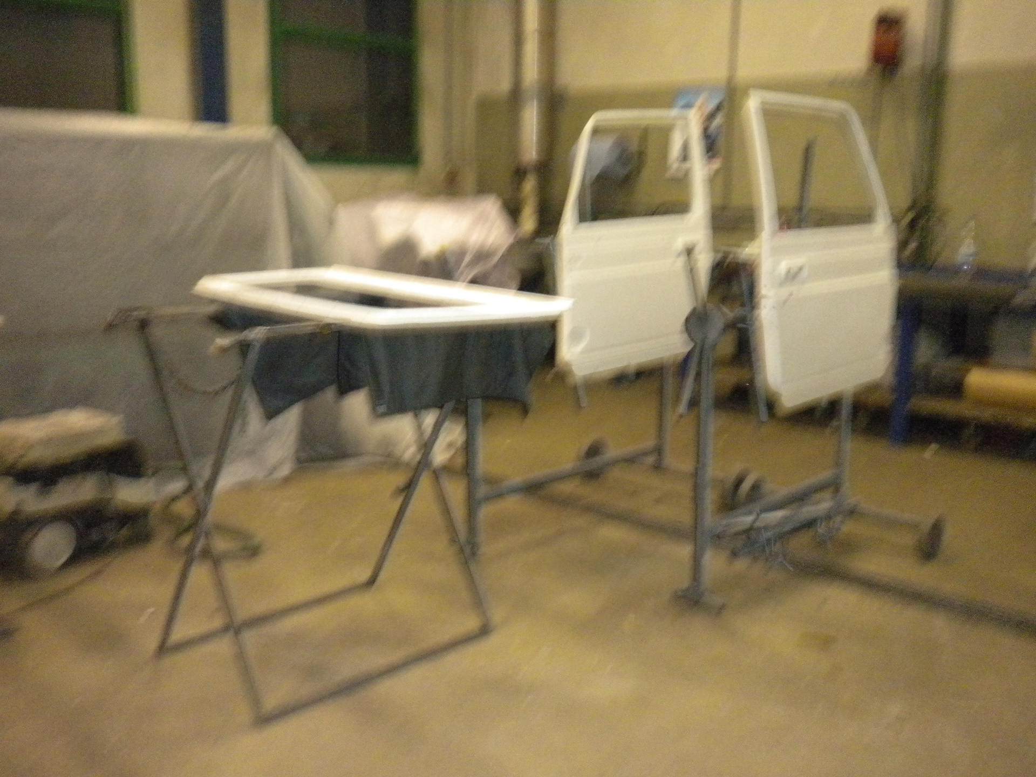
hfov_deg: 52.6
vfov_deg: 40.7
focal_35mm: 35
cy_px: 388
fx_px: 1047
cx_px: 518
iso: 800
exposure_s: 1/35.5
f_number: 3.1
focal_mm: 6.3
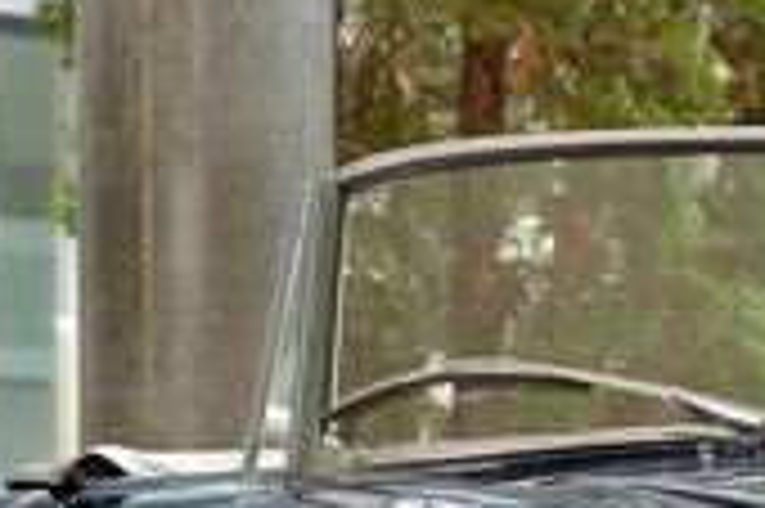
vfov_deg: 2.0
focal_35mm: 677
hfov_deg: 3.0
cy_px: 310
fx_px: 14372
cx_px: 801
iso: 250
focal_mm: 120
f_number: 7.1
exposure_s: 1/60
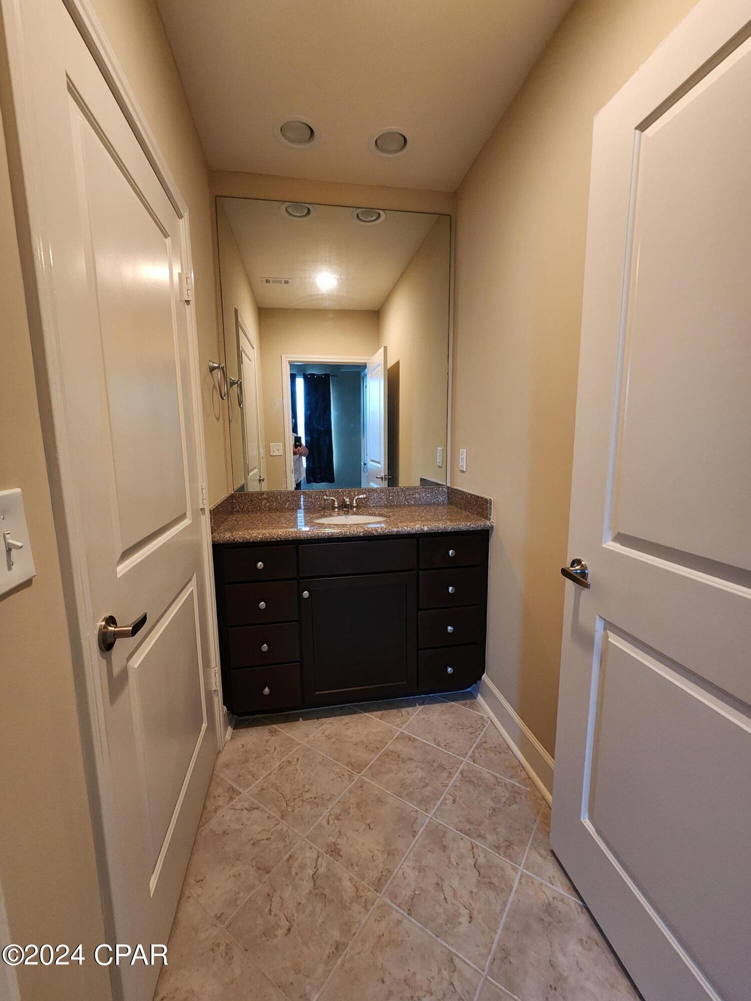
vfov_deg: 106.2
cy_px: 500
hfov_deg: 89.9
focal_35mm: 13
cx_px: 376
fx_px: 376
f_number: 2.2
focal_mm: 2.2
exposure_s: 1/30
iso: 320
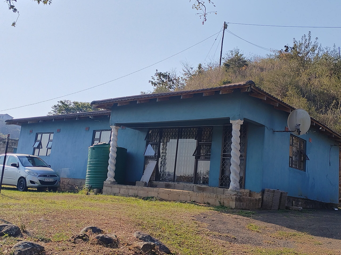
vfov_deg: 36.0
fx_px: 394
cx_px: 170
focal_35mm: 40
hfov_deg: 46.8
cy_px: 128
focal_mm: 4.25
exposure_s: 1/951
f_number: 1.8
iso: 100
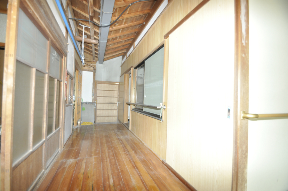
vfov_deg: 77.2
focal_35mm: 15
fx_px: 120
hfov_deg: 100.5
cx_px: 144
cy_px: 96
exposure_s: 1/60
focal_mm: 10
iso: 800
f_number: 4
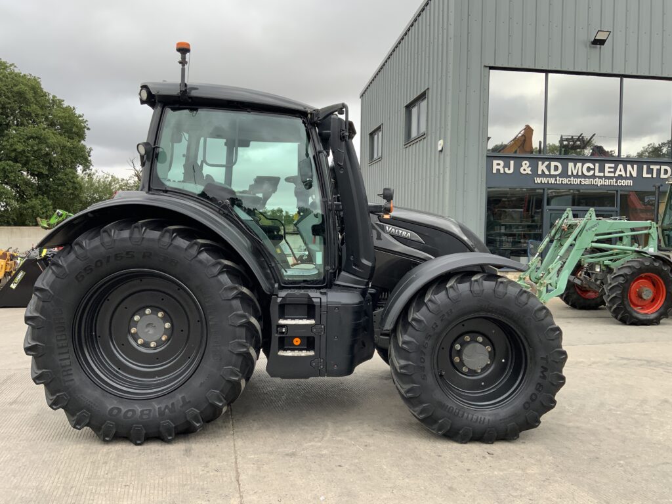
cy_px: 252
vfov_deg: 48.2
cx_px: 336
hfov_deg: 61.7
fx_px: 563
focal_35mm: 29
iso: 16
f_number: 1.8
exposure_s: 1/450
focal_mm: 3
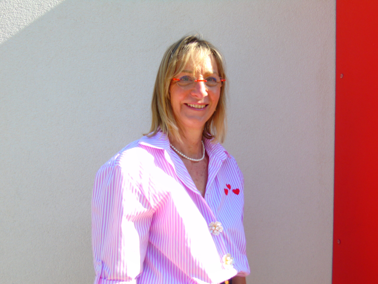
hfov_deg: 61.7
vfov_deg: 48.2
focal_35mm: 29
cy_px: 142
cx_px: 189
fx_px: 317
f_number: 3.6
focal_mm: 5.2
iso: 80
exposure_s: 1/250
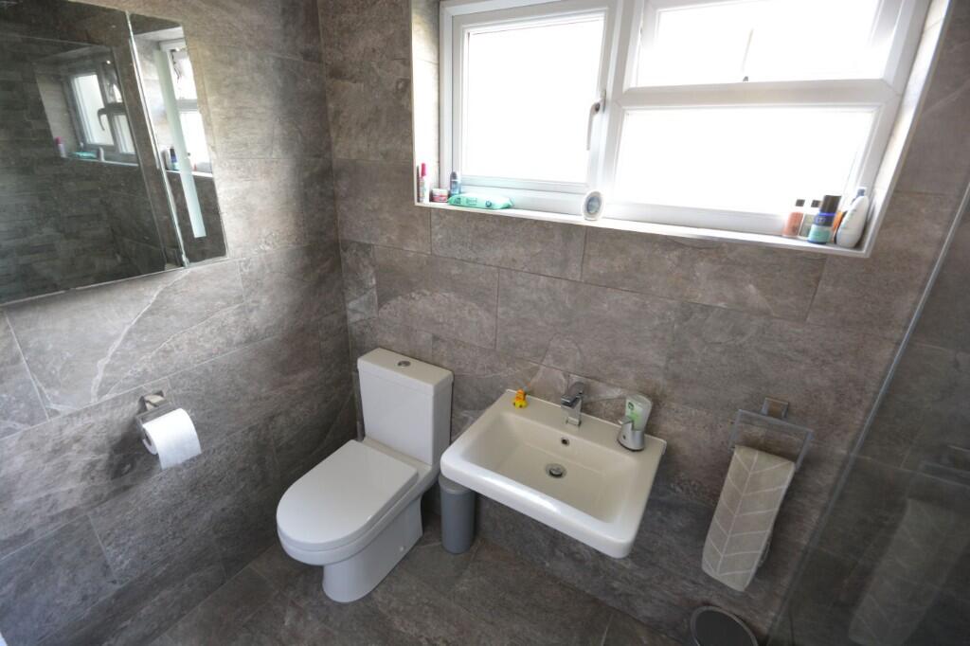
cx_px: 485
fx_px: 404
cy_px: 323
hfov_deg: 100.4
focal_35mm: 15
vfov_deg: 77.3
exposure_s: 1/3
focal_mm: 10
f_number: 8
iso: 400
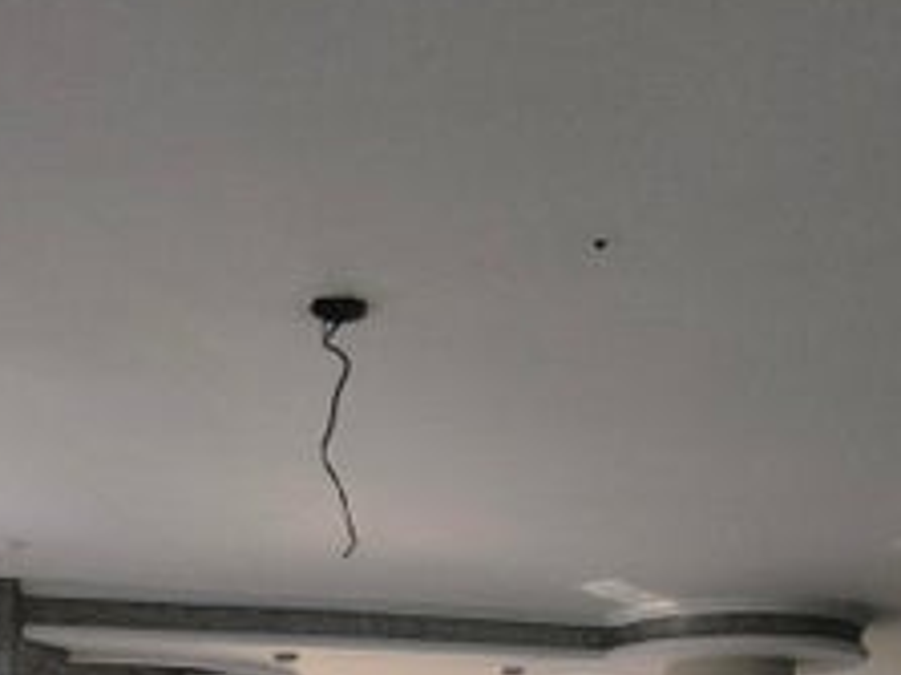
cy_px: 913
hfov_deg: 41.2
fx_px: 1197
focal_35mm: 46
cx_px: 388
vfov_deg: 26.1
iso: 50
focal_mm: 1.65
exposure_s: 1/243
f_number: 2.2
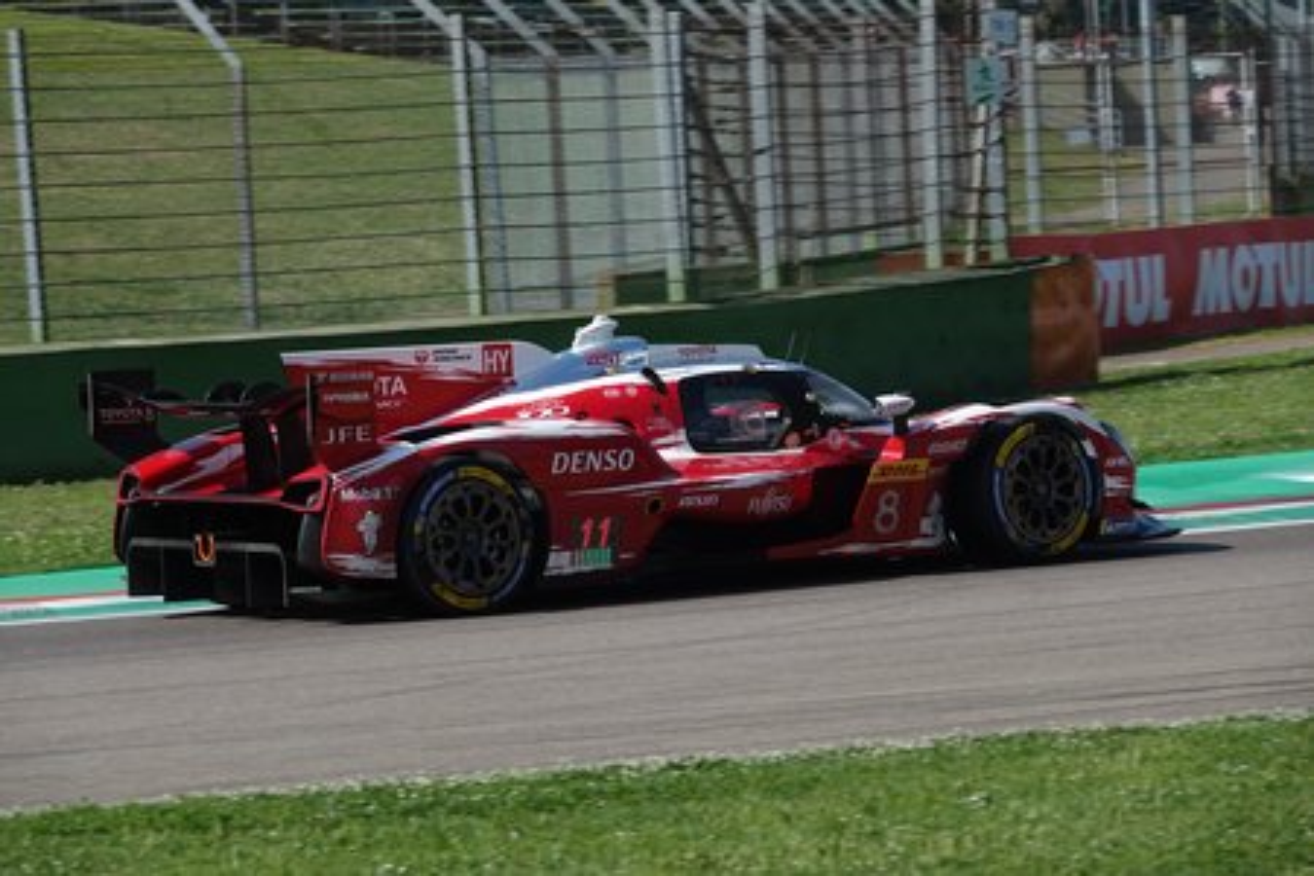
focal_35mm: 184
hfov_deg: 11.2
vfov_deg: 7.5
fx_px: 6715
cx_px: 657
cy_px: 438
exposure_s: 1/800
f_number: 5
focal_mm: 67.46
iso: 100
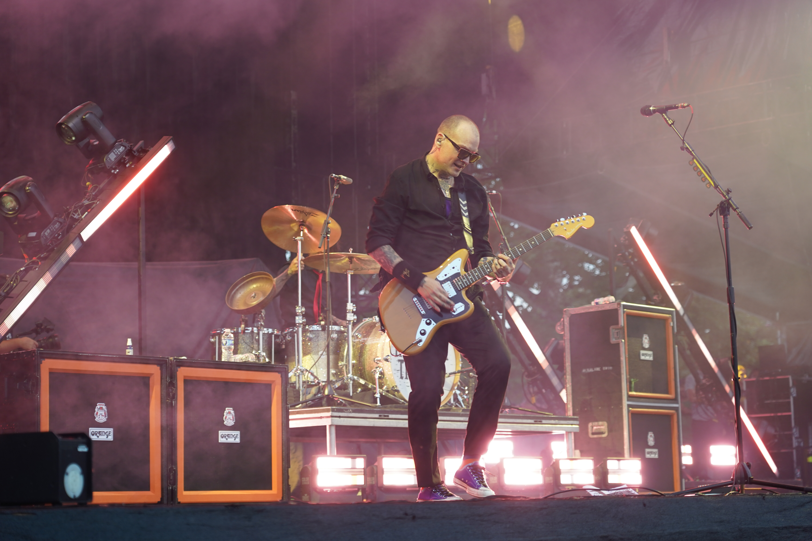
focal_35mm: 77
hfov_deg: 26.3
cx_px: 406
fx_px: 1737
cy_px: 270
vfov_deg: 17.7
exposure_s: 1/160
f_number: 4
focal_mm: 77
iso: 640
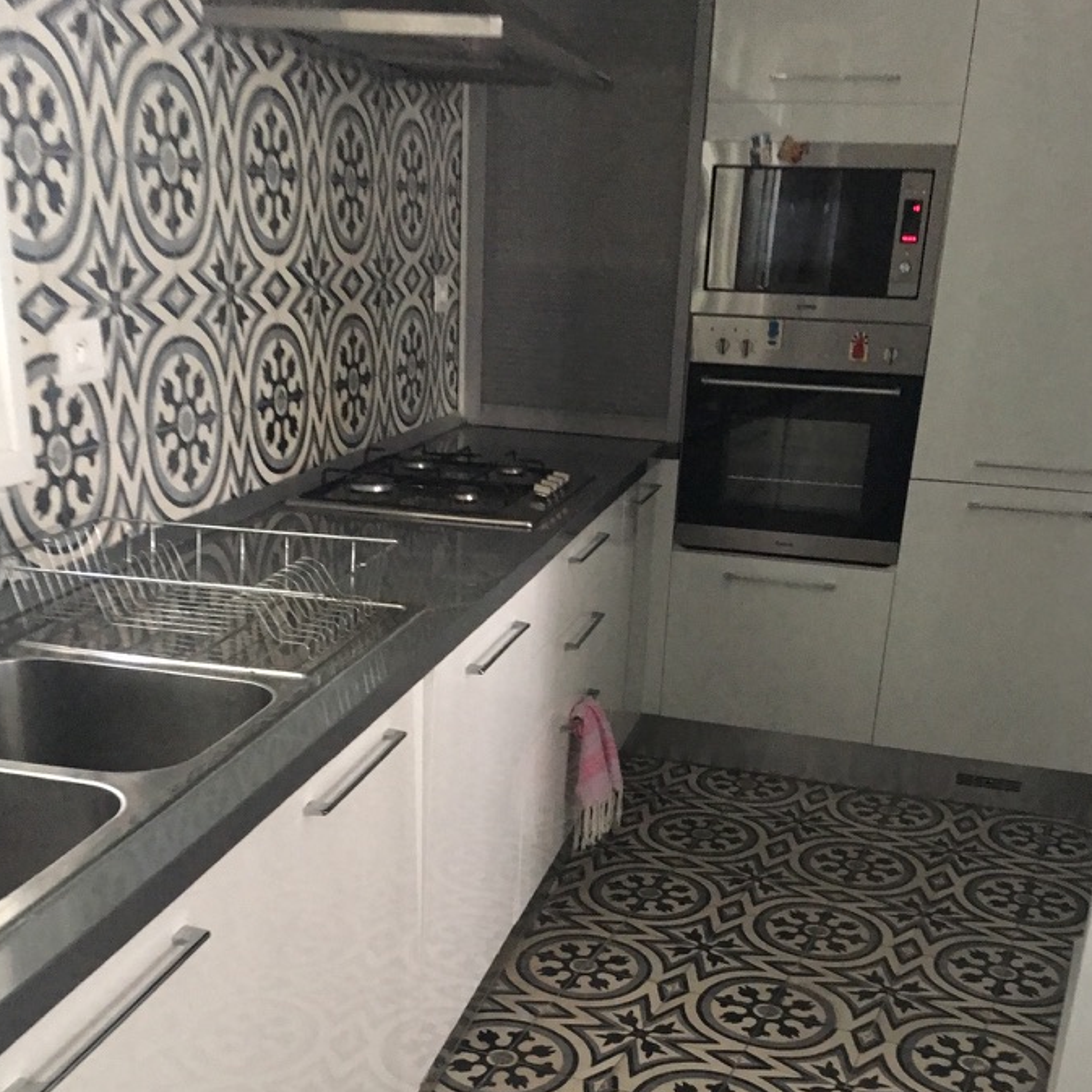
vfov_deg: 41.6
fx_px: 1392
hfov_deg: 42.8
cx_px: 511
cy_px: 821
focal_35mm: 39
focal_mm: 4.15
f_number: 2.2
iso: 100
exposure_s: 1/4
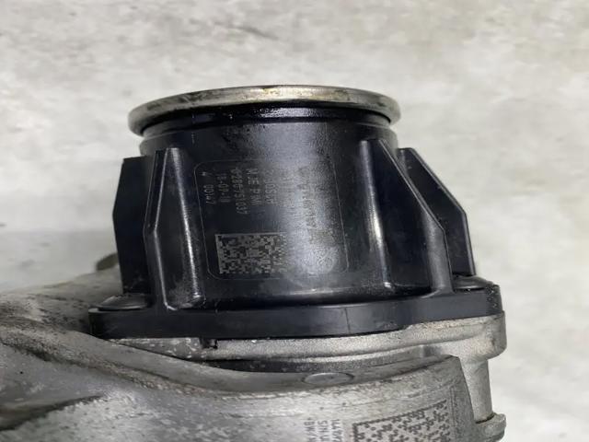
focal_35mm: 25
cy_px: 221
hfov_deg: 69.4
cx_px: 294
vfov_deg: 54.9
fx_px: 425
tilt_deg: -74.5
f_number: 1.8
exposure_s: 1/50
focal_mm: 4.25
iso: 100
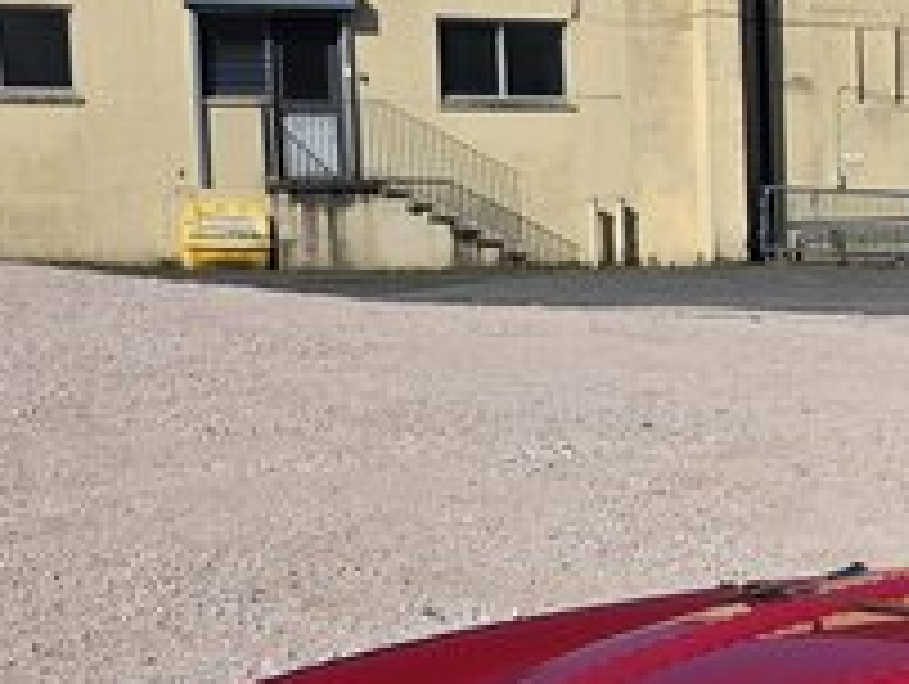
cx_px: 981
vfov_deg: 16.2
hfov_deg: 20.6
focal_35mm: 91
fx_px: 2392
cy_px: 531
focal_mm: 6.3
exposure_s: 1/7944
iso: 64
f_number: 1.7
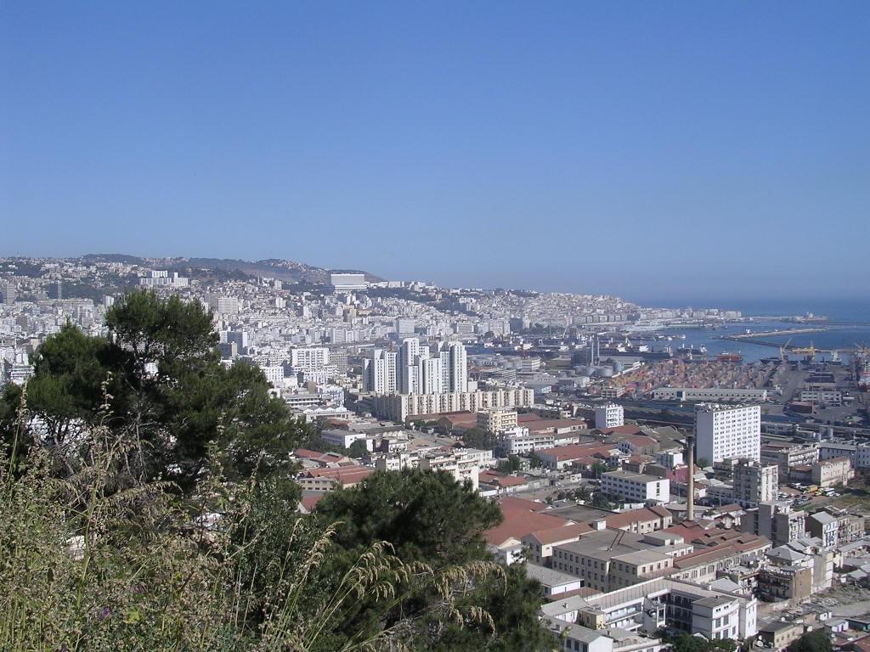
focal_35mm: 38
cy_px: 326
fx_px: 955
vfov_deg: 37.7
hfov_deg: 49.0
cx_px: 435
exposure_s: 1/422
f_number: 5.6
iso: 100
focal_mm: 5.8
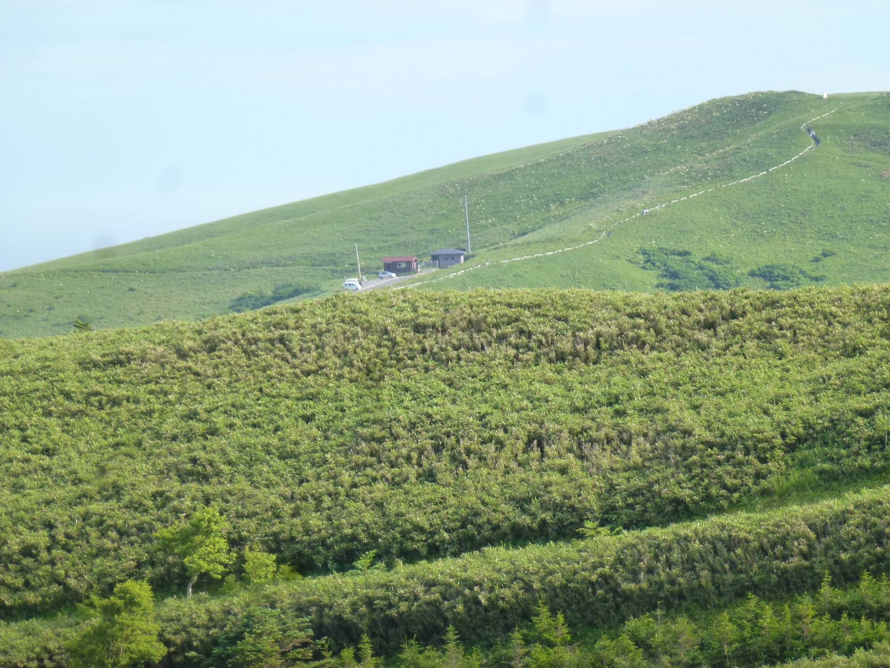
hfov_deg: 8.0
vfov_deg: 6.0
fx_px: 6402
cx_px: 445
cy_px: 334
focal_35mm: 249
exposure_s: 1/250
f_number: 5.6
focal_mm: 44.5
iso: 160
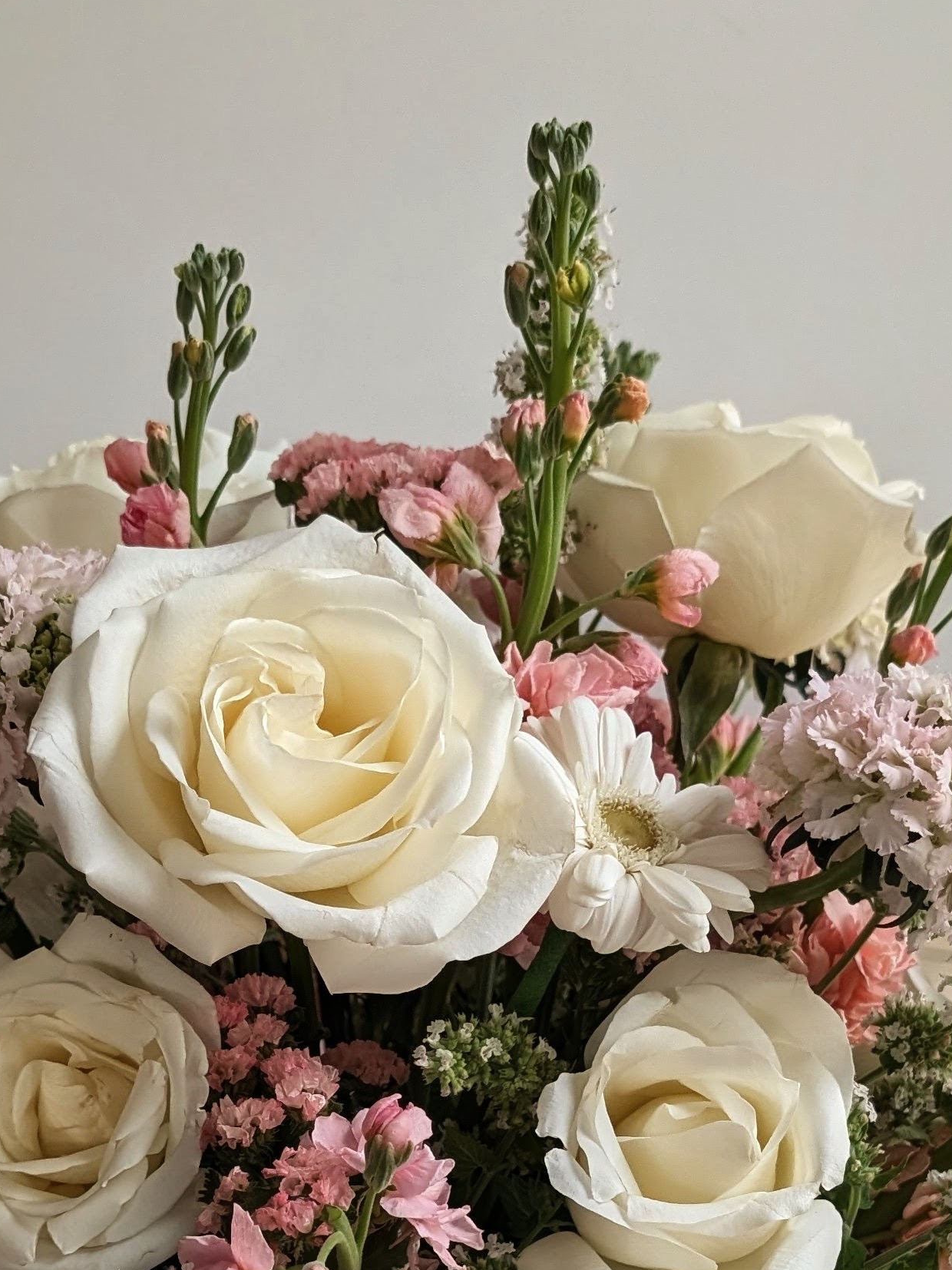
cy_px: 1252
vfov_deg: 36.0
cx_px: 427
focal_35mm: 48
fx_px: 1761
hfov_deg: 30.2
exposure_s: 1/858
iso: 479
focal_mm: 6.9
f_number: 1.68
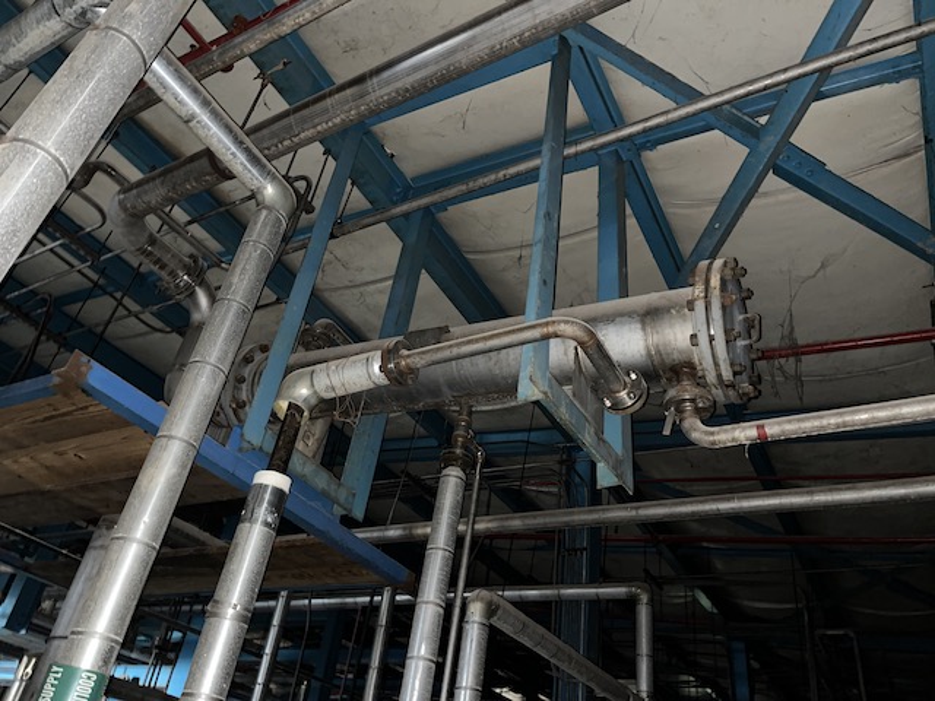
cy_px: 350
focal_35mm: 26
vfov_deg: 53.1
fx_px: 702
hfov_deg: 67.3
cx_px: 468
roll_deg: -9.1
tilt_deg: +35.3
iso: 400
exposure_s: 1/4
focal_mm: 5.1
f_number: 1.6
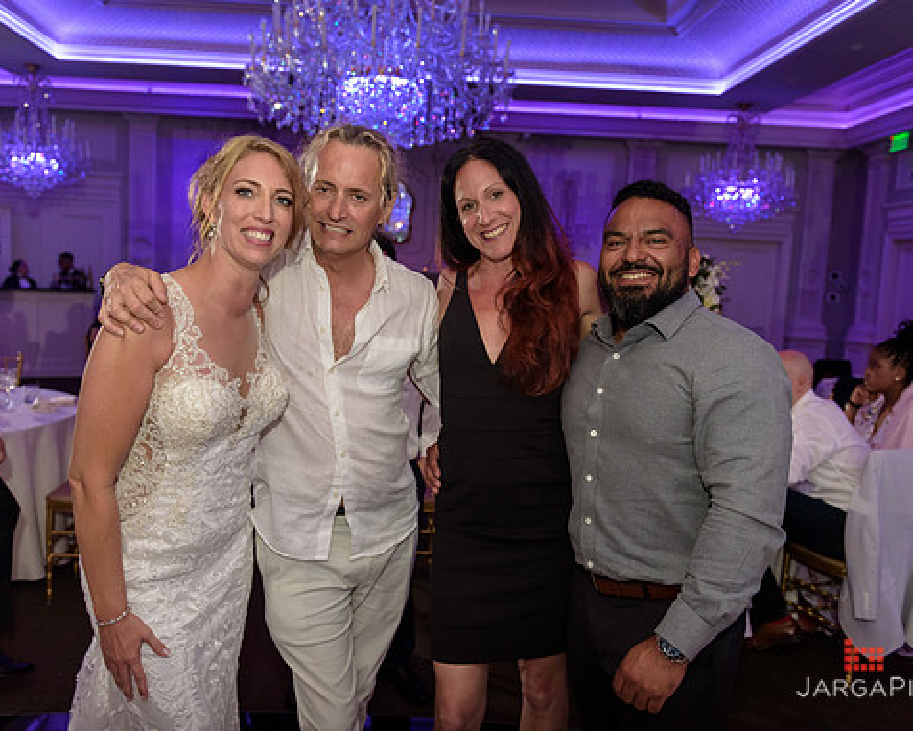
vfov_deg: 45.8
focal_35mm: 32
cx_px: 424
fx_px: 865
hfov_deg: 55.6
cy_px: 367
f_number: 3.2
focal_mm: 28
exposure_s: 1/125
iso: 1600
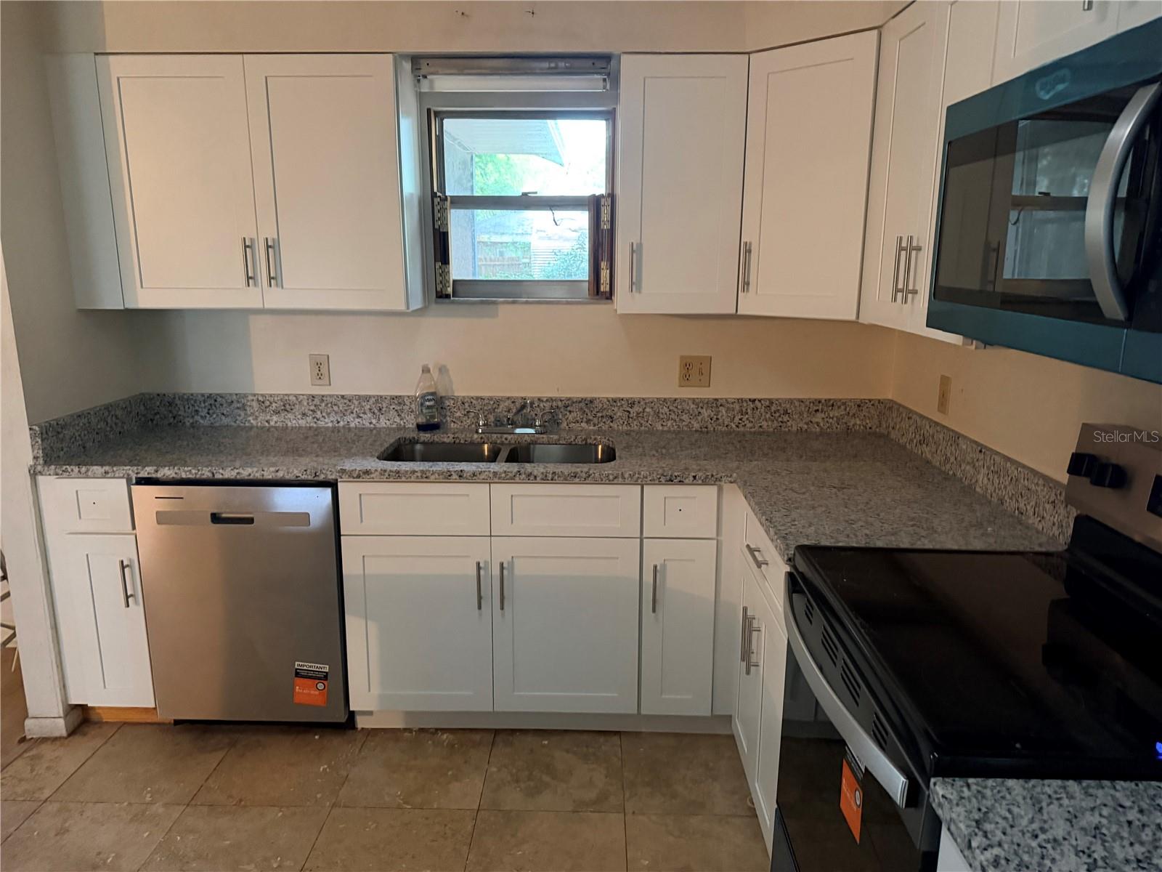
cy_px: 436
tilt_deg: -13.0
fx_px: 806
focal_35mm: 24
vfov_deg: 56.8
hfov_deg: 71.6
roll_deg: +0.1
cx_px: 581
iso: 1000
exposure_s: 1/30
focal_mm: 6.76
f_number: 1.78
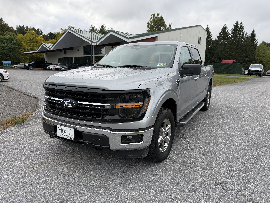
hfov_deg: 71.6
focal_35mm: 24
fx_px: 187
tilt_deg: -8.9
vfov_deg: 56.8
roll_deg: -2.1
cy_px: 102
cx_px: 135
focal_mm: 6.76
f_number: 1.78
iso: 100
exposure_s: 1/1361
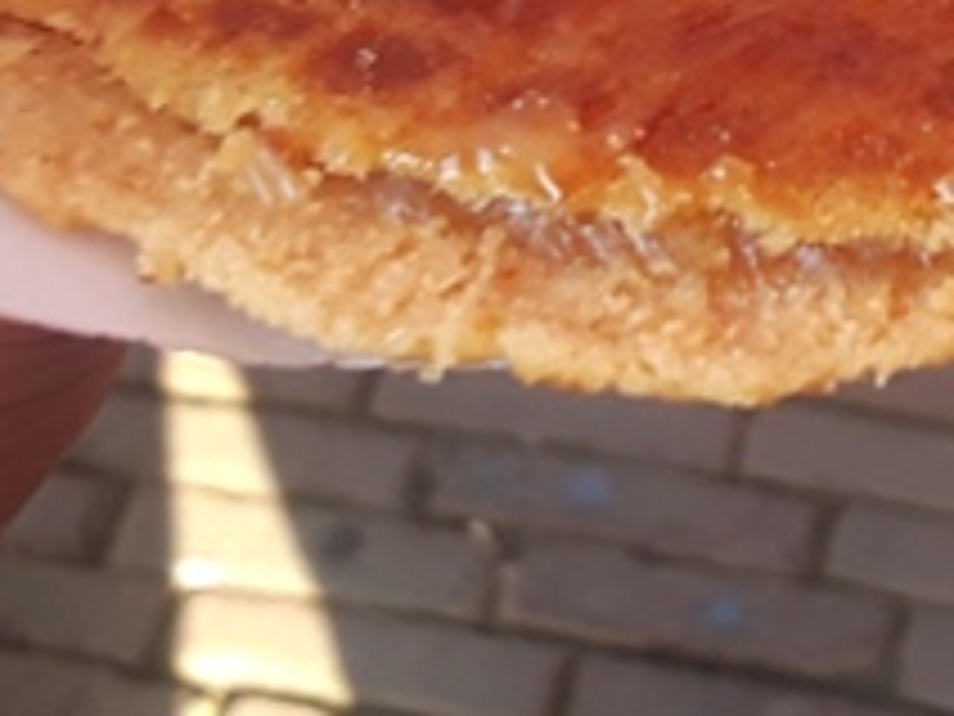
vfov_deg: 13.2
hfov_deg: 17.8
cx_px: 918
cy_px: -252
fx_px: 2976
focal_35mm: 108
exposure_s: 1/60
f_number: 1.9
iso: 50
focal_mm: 2.9
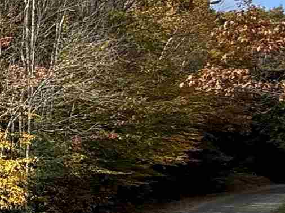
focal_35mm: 85
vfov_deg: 17.2
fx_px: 699
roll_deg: -2.5
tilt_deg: +2.7
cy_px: 167
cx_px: -342
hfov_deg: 15.8
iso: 50
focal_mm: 2.22
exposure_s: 1/955
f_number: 2.2
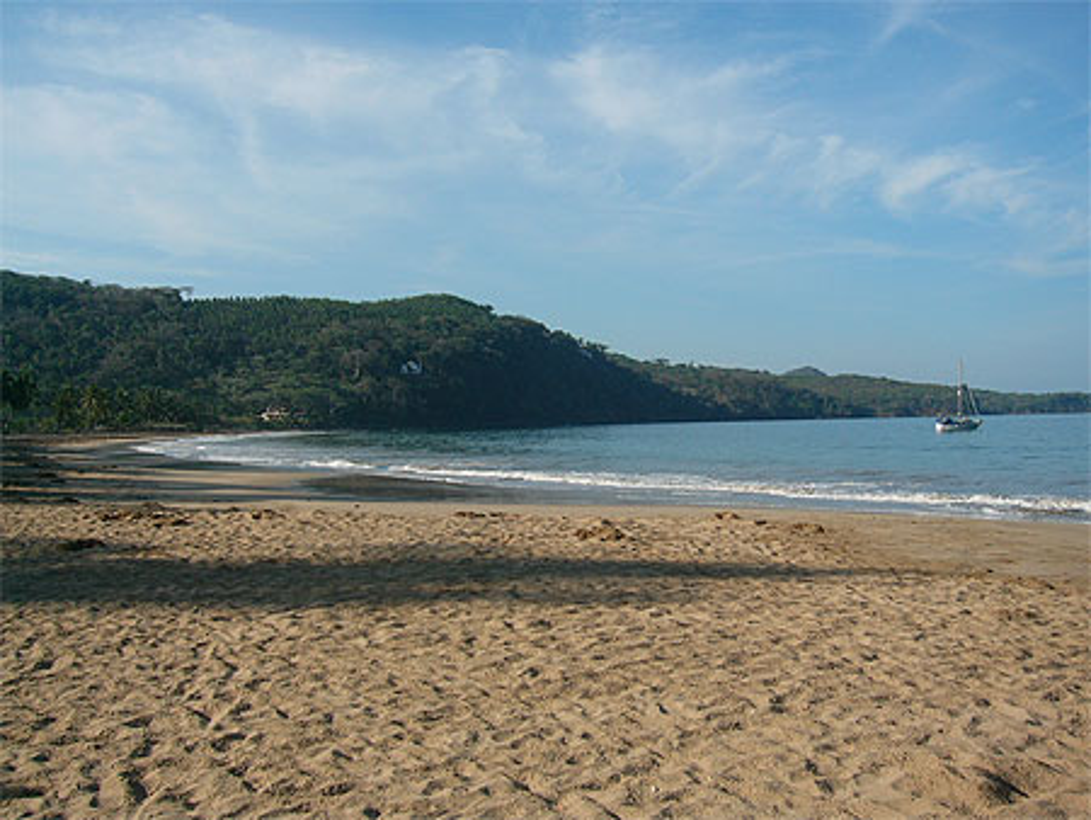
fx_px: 1104
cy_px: 410
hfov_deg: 52.6
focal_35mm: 35
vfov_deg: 40.7
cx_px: 546
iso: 50
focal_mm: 5.8
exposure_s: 1/160
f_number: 8
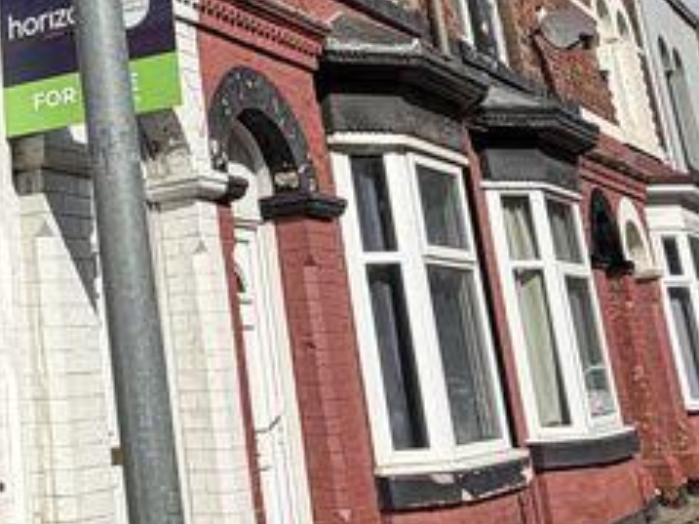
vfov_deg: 23.7
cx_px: -120
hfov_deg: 28.4
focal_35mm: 60
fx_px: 1211
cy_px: 41
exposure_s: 1/1961
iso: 20
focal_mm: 2.22
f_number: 2.2
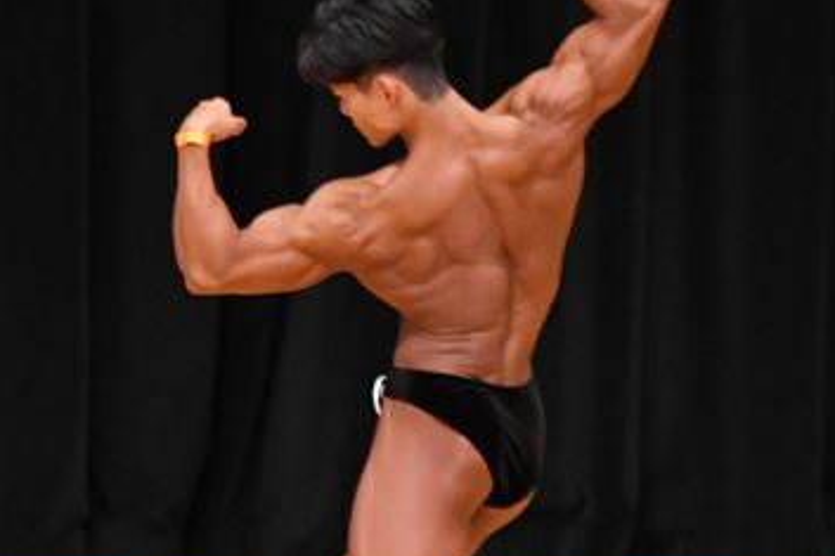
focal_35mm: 593
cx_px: 555
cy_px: 440
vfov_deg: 2.3
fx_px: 13747
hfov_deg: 3.5
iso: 4000
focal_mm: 180
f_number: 5.6
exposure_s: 1/400
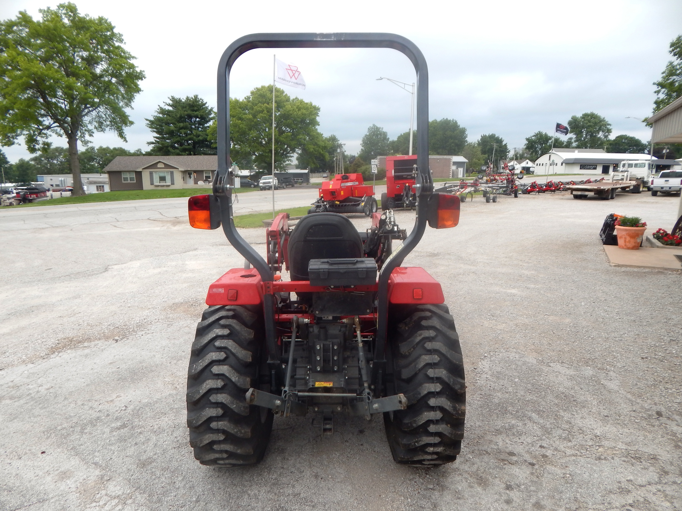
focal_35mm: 22
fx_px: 433
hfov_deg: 76.4
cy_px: 256
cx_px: 341
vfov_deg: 61.1
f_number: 3
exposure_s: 1/200
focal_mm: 4
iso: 125
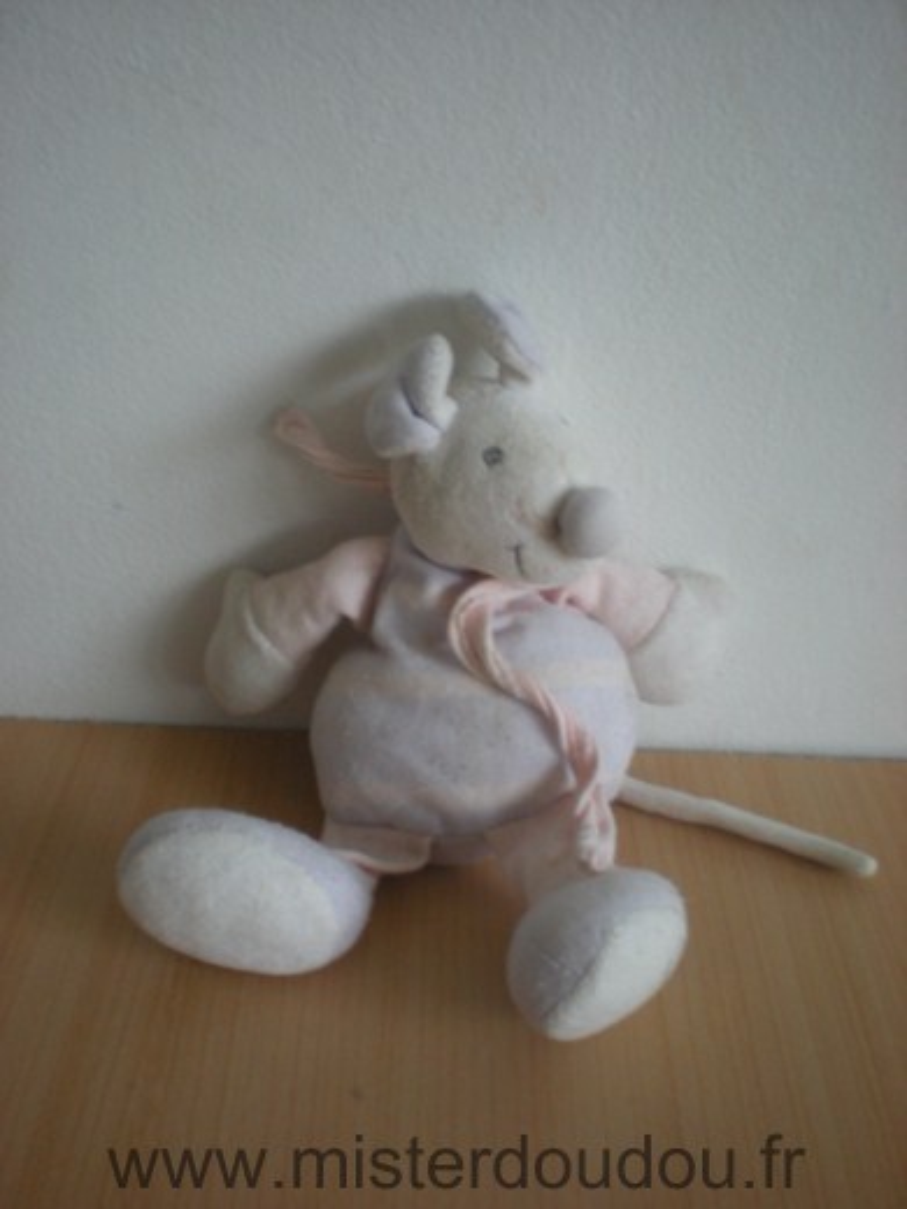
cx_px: 454
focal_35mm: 38
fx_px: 1328
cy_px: 604
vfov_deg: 49.0
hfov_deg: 37.7
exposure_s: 1/9.9
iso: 200
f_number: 3.1
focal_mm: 6.3
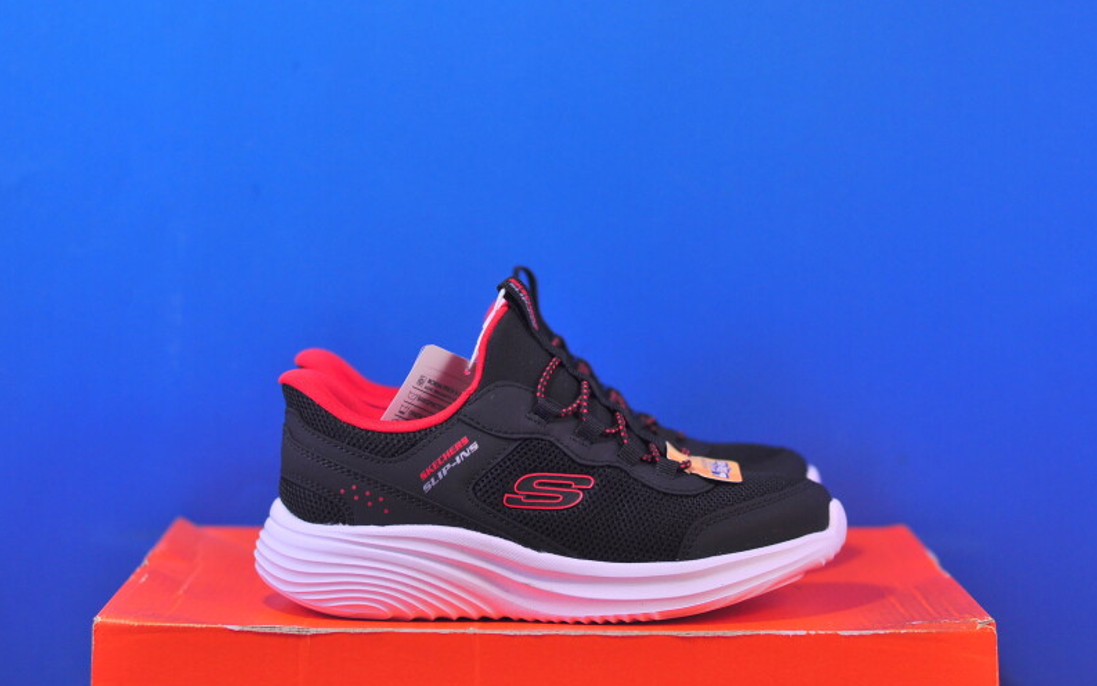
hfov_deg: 26.8
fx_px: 2303
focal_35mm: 77
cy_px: 327
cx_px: 548
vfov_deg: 16.9
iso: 250
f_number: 2.5
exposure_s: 1/320
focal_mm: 50
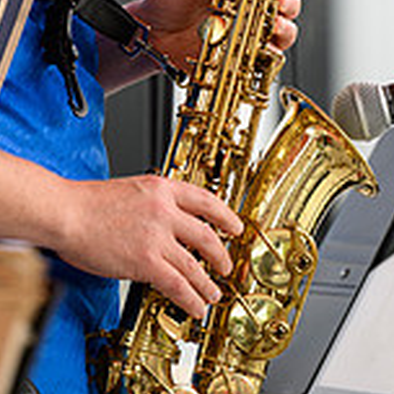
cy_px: -179
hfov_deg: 4.7
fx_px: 4842
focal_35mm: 376
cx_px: 53
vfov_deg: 4.6
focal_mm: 150
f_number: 2.8
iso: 400
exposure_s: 1/1000
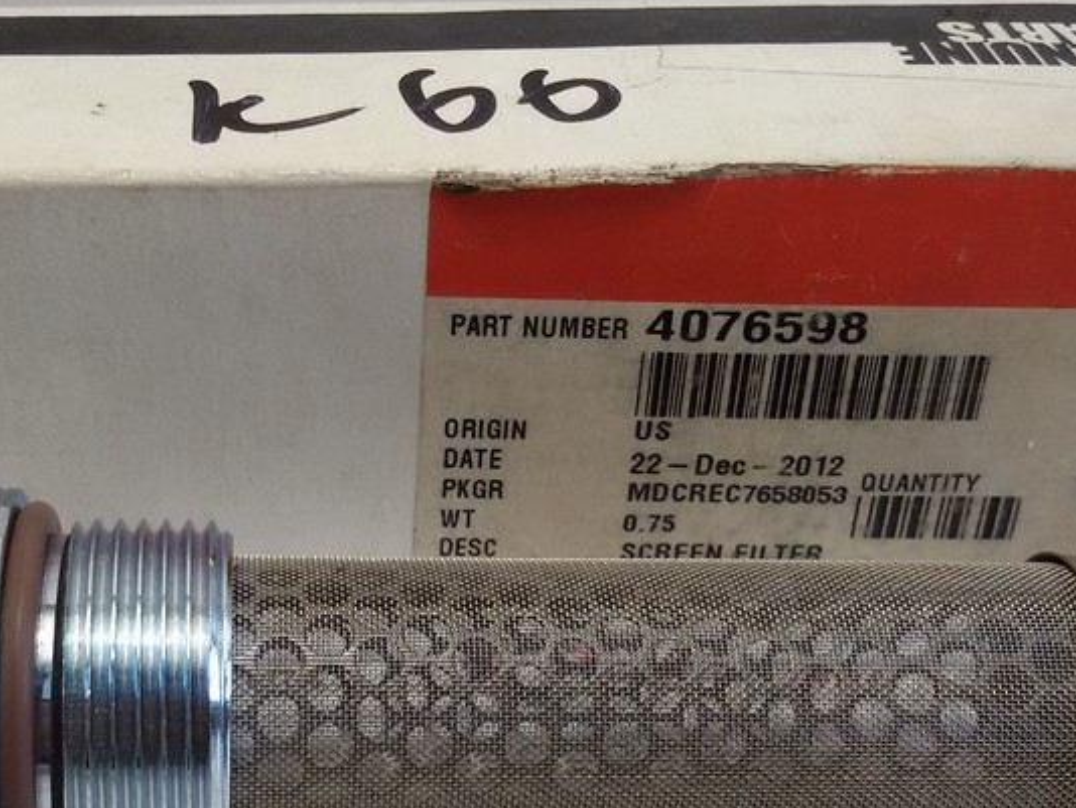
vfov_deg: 25.1
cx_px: 389
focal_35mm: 58
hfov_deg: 33.0
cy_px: 540
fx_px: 1804
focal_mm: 2.93
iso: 64
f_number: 2.4
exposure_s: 1/100
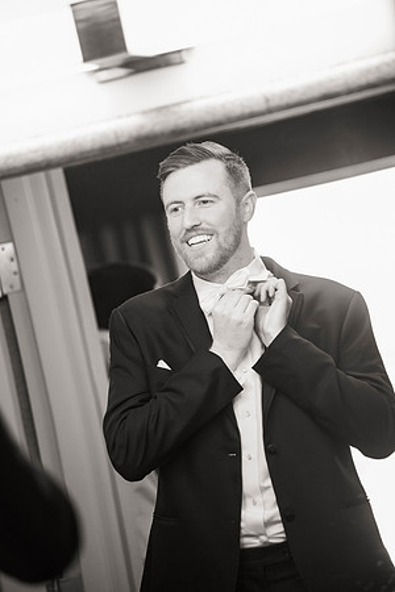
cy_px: 296
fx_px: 2798
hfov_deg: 8.1
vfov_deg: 12.1
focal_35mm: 170
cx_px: 198
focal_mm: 170
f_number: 3.5
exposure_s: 1/400
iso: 2500
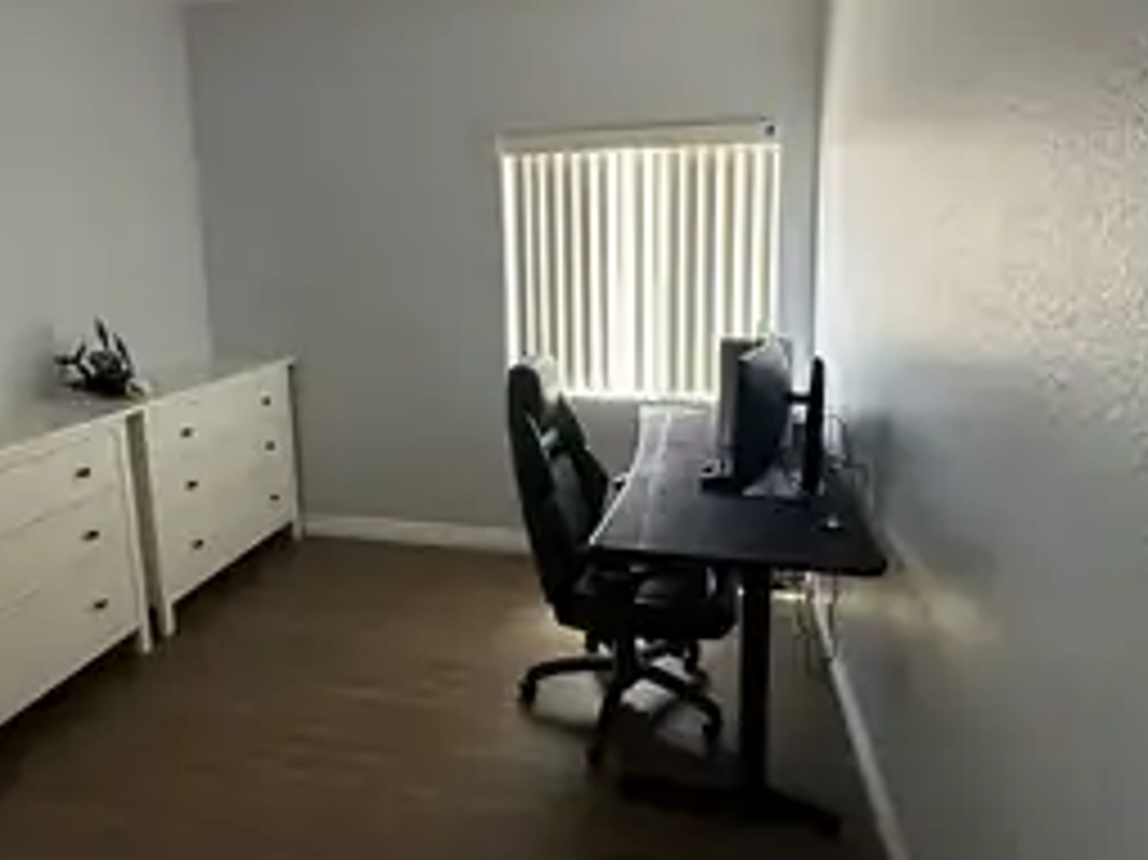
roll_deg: +1.5
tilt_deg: -7.0
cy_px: 342
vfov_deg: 60.5
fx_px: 729
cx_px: 522
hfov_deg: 76.2
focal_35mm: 22
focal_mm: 2.22
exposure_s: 1/120
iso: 250
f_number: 2.2
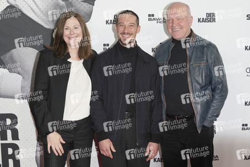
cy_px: 84
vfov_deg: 19.4
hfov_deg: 28.9
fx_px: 486
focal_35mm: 70
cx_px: 125
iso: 1600
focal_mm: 70
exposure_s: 1/250
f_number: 9
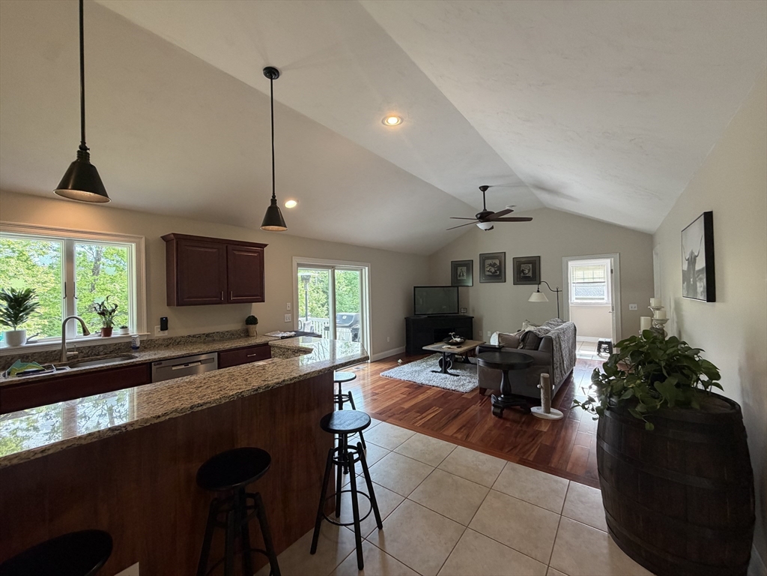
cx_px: 384
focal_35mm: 14
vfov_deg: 85.7
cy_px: 288
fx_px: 310
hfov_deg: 102.1
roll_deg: +1.1
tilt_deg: +0.6
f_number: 2.2
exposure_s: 1/60
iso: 200
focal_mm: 2.22
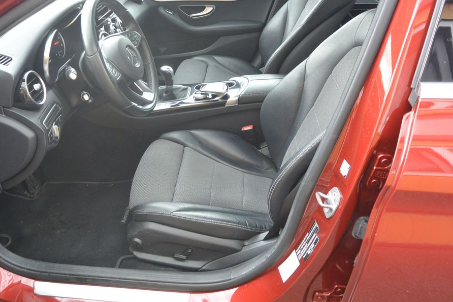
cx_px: 206
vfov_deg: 42.2
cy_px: 130
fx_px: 390
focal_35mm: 31
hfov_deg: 60.2
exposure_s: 1/60
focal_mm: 10
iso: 450
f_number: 3.5
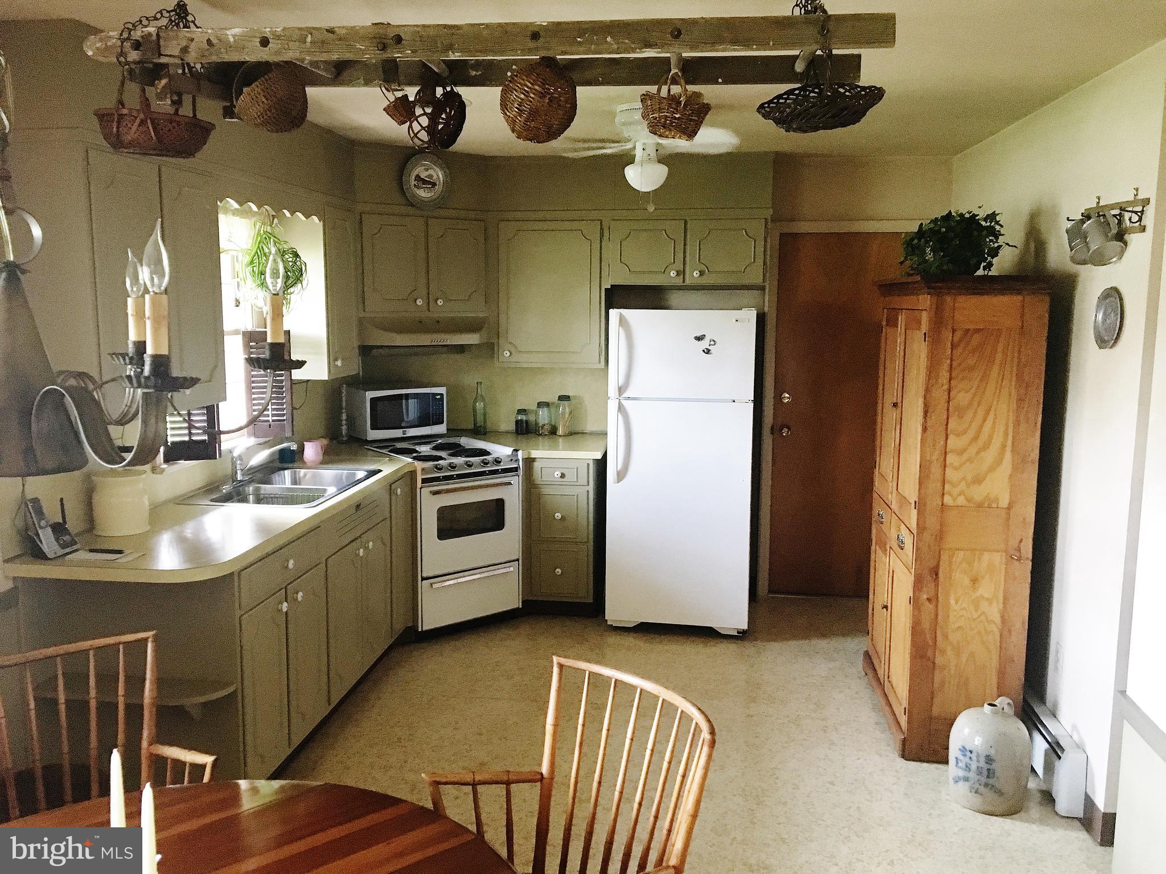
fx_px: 977
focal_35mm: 29
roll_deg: -0.5
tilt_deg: -8.0
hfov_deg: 61.7
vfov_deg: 48.2
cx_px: 583
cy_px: 437
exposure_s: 1/30
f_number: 2.2
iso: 200
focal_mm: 4.15
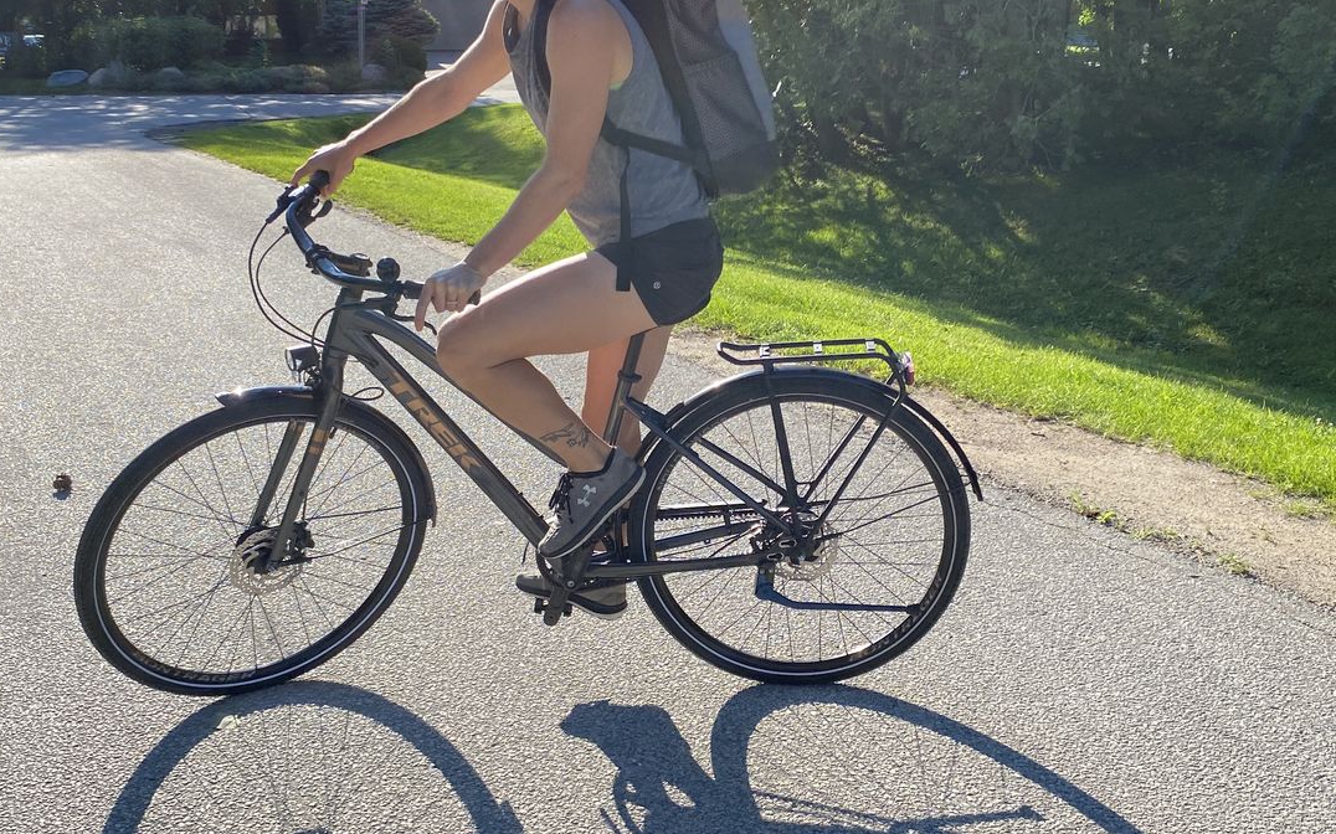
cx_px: 760
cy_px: 377
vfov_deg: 31.2
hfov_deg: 48.1
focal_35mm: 41
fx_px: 1493
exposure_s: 1/1232
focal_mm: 4.25
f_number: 1.8
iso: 32
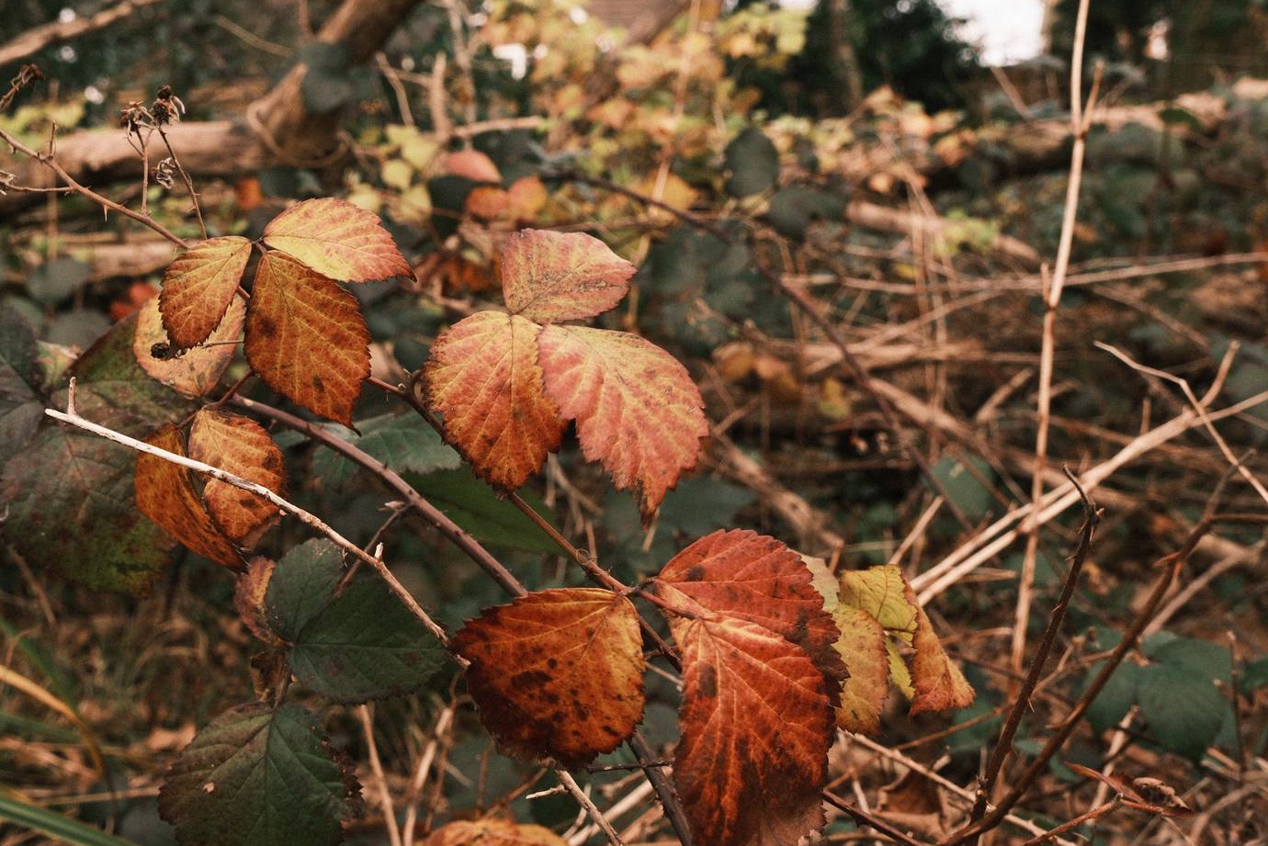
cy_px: 441
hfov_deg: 38.8
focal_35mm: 51
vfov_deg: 26.5
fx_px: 1797
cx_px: 537
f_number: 8
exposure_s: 1/100
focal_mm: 29.2
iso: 1250
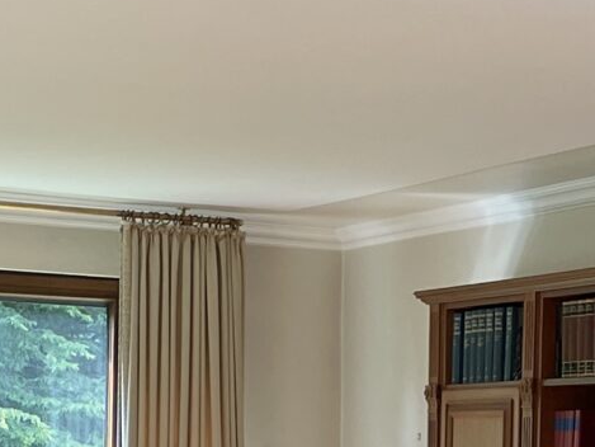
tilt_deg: -3.3
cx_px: 463
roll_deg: -1.3
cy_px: 672
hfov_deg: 13.8
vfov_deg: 10.1
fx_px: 2441
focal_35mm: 142
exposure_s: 1/121
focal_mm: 4.2
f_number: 1.6
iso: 80
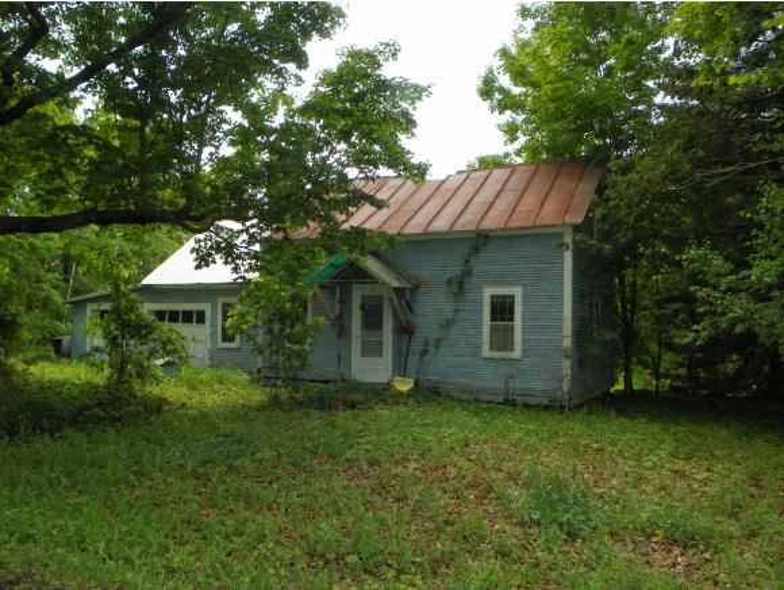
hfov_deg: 59.9
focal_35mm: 30
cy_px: 295
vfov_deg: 46.9
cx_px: 392
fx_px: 680
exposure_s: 1/320
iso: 64
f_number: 4
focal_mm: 5.3
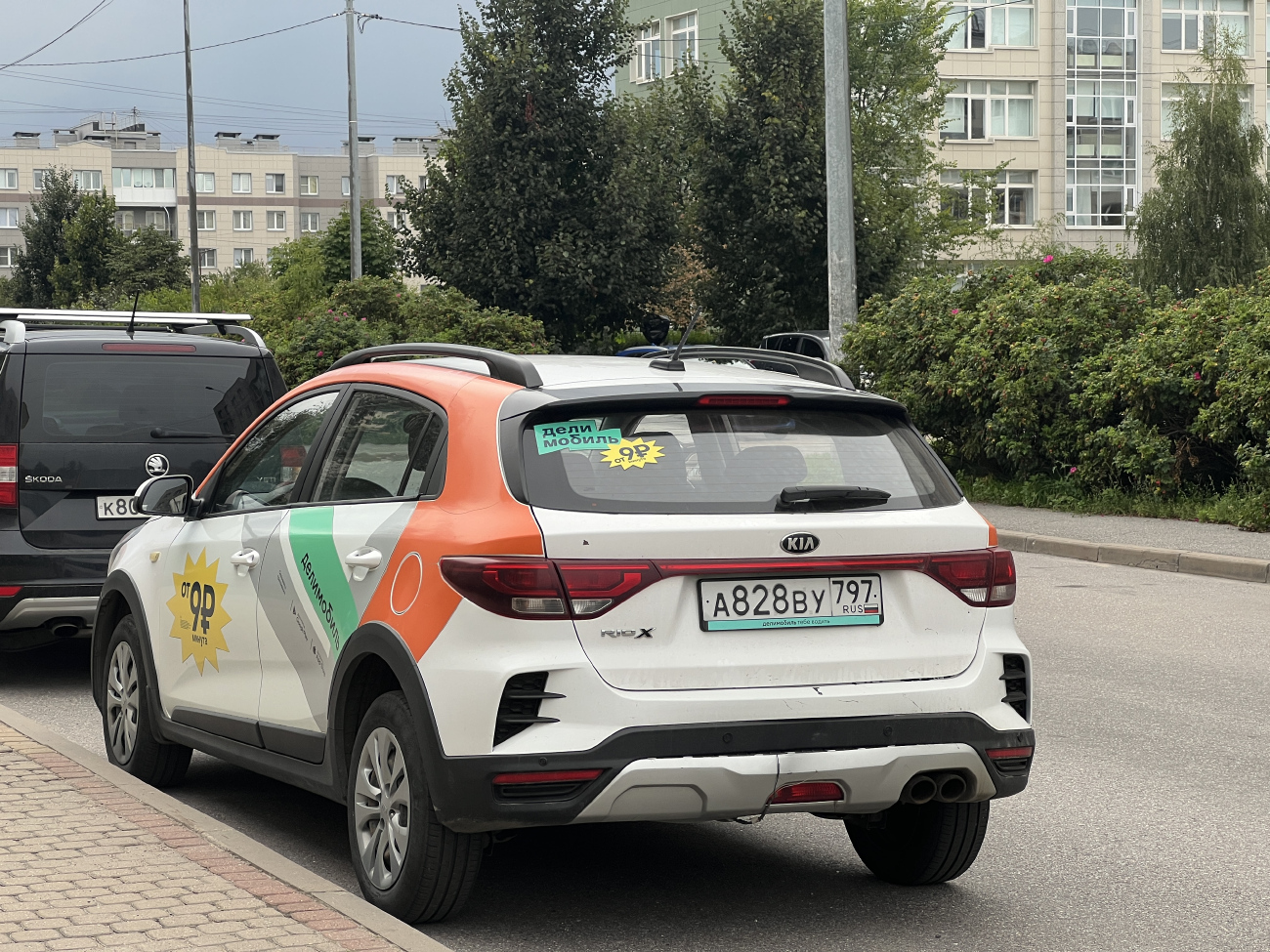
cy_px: 476
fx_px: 2825
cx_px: 635
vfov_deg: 19.1
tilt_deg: -3.0
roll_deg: +1.4
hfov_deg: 25.3
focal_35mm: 77
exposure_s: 1/138
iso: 32
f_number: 2.8
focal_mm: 9
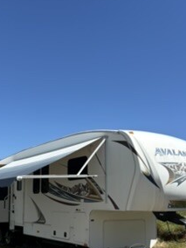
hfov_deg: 32.8
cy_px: 169
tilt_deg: +5.8
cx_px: 81
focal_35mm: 44
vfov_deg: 42.3
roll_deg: -2.6
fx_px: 315
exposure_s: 1/2571
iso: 50
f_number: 1.6
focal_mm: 5.96
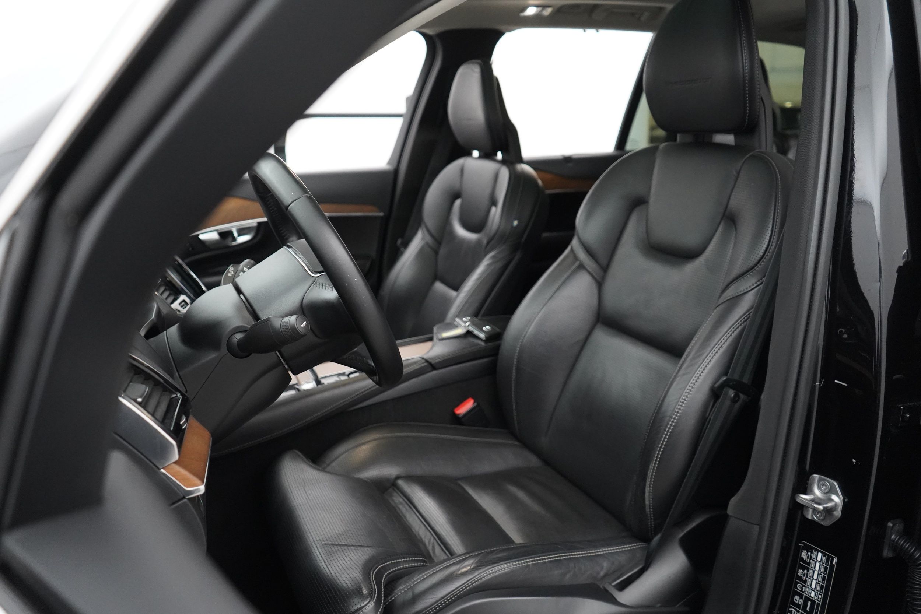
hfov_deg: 65.5
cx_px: 460
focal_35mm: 28
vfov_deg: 46.4
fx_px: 716
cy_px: 307
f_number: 3.5
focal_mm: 28
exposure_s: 1/160
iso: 8000
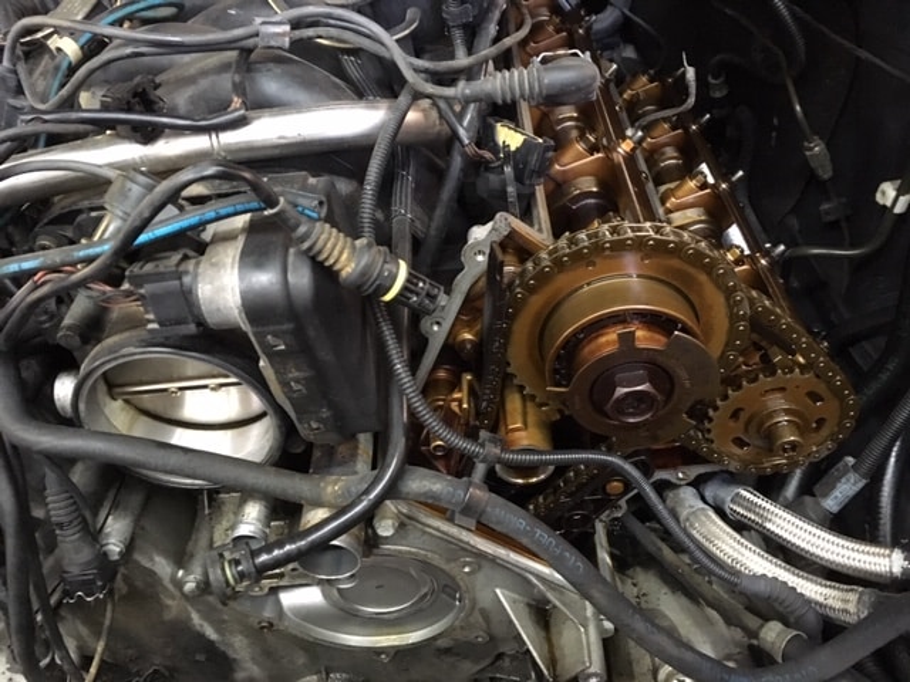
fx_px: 762
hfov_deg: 61.7
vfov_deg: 48.2
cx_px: 455
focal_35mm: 29
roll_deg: +10.1
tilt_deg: -42.9
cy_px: 341
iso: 320
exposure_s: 1/15
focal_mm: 4.15
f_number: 2.2
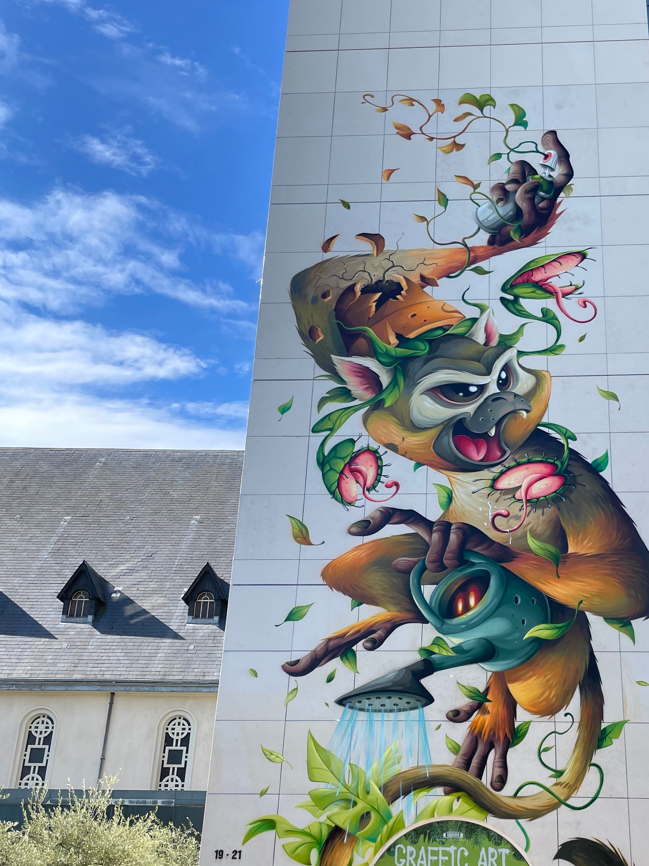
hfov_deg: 36.3
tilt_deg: +21.6
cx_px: 447
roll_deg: -1.4
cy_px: 548
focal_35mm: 39
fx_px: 975
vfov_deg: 47.4
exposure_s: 1/1062
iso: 32
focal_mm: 4.2
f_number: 1.6
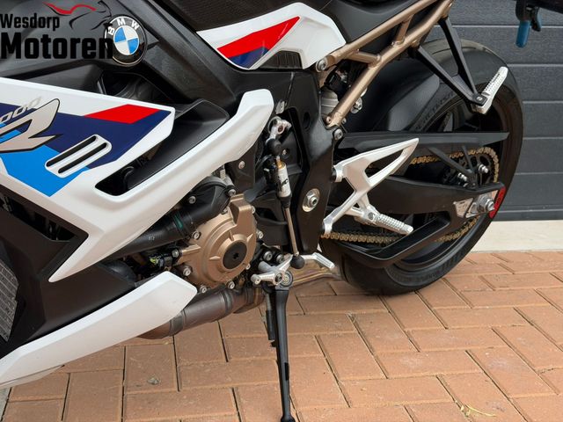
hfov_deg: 39.7
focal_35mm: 48
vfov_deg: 30.3
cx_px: 282
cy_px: 211
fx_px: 781
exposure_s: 1/1608
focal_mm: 6.76
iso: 80
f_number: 1.78
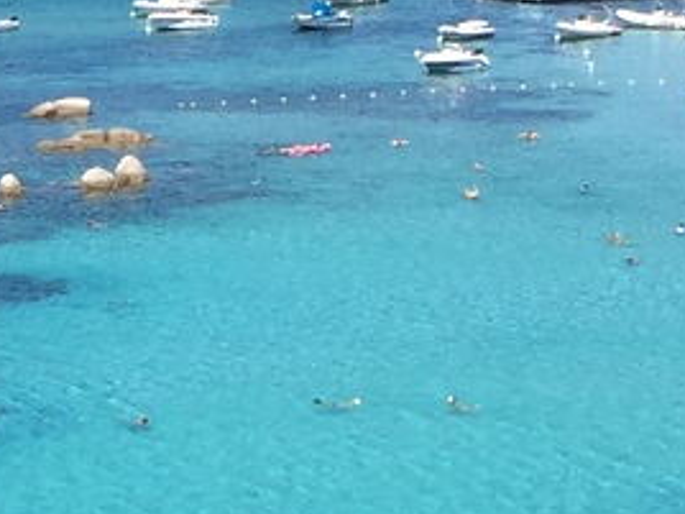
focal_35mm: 173
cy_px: 690
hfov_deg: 11.2
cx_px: -118
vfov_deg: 8.4
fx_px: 3423
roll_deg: -0.3
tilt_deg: -15.0
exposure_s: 1/1721
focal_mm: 4.15
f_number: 2.2
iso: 32
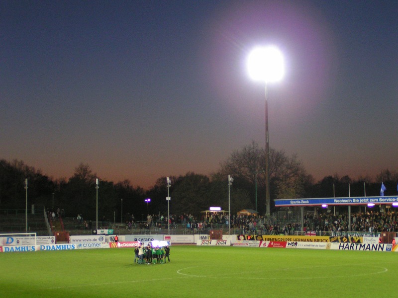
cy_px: 149
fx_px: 747
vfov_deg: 22.6
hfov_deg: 29.8
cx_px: 199
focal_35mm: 65
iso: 200
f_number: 3.2
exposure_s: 1/30
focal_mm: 10
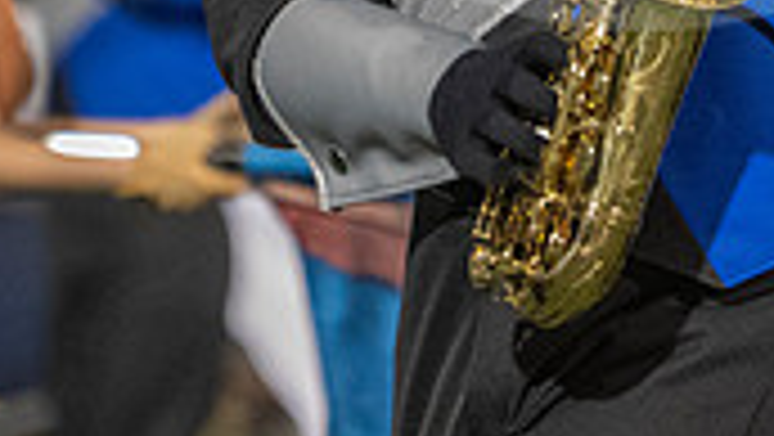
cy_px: -352
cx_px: 844
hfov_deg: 2.1
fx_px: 20700
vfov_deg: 1.2
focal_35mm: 1008
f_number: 2.8
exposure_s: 1/500
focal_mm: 200
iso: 4000
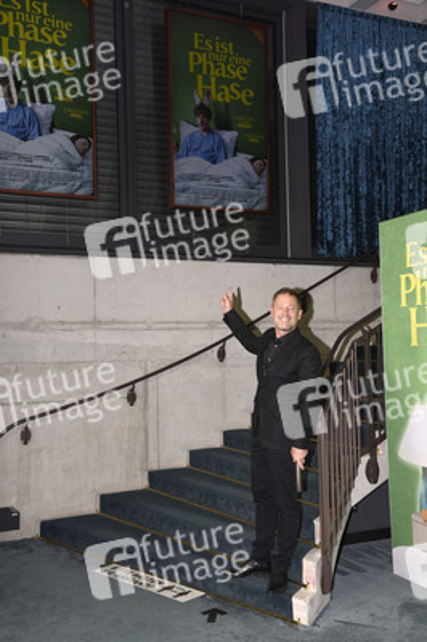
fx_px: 677
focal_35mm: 38
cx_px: 214
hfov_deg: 35.0
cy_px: 321
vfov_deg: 50.7
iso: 500
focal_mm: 38
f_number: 6.3
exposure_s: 1/125
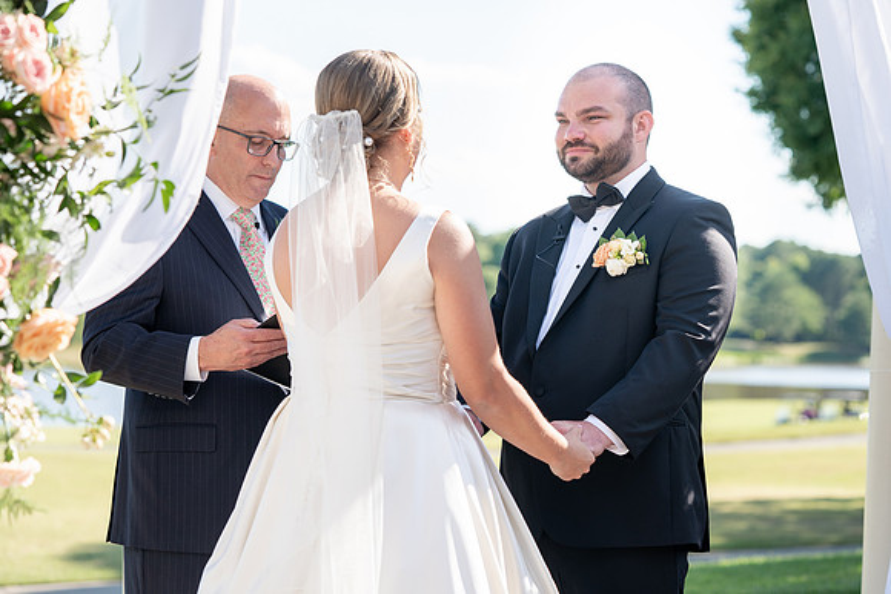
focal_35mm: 94
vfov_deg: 14.5
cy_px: 294
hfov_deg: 21.6
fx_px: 2339
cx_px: 481
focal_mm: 87
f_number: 4
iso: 100
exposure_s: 1/400
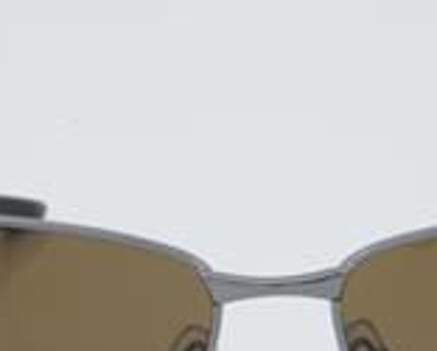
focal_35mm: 198
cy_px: 331
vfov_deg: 7.8
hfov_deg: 9.7
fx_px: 2565
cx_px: 280
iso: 100
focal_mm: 55
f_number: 32
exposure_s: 1/3
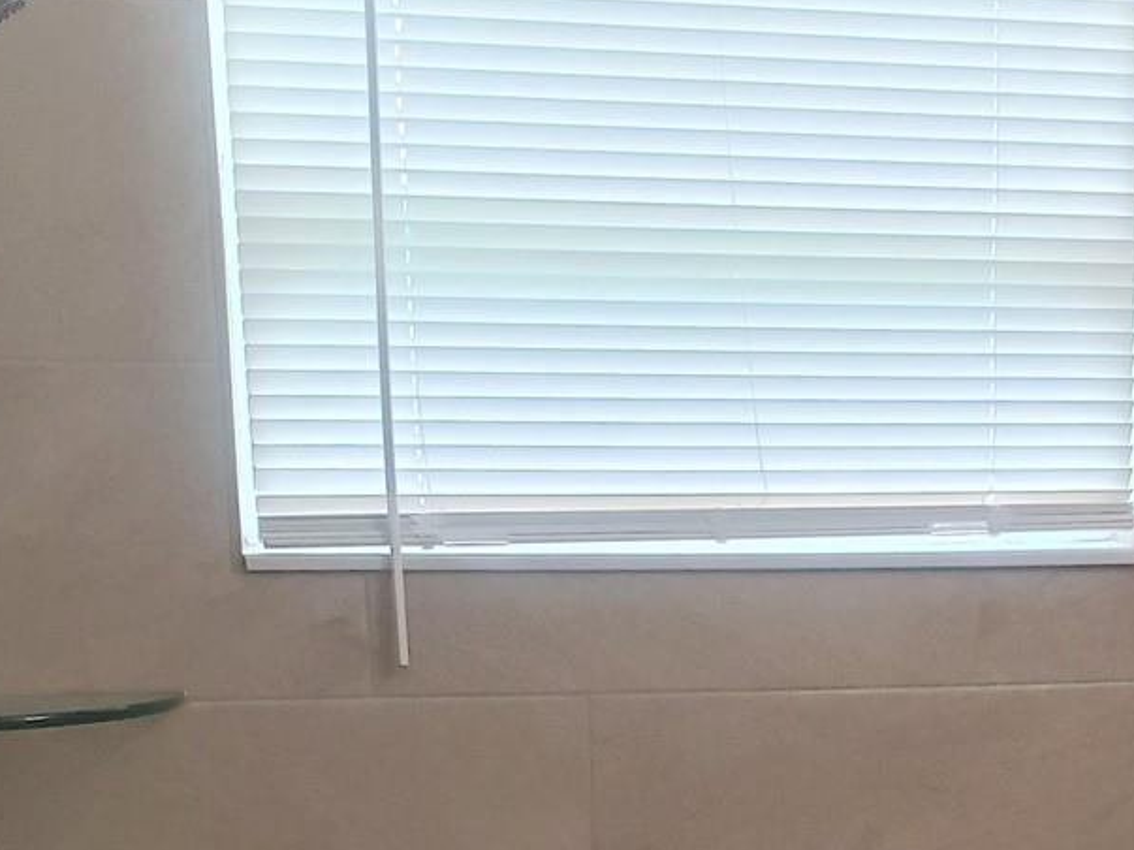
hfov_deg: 27.7
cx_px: 876
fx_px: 2260
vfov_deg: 20.0
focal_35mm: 69
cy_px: 1015
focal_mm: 4.3
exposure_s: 1/60
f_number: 2.4
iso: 320
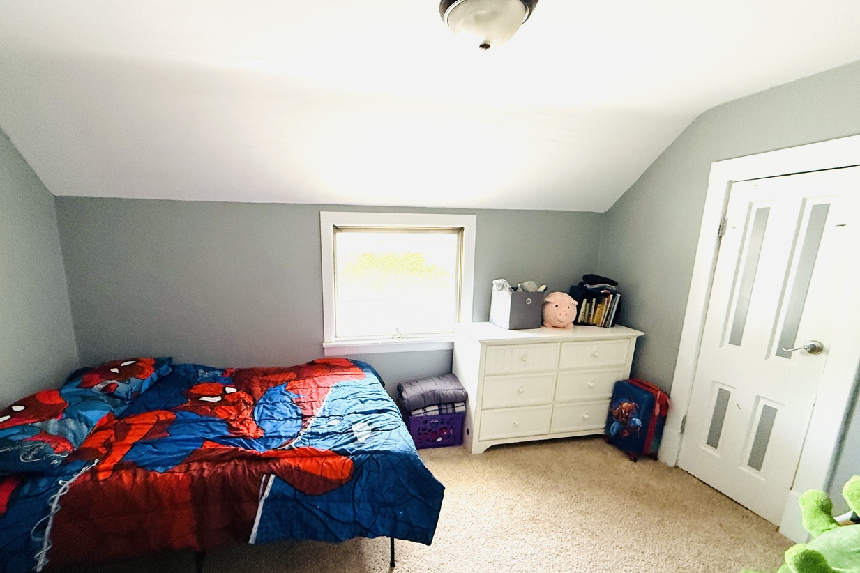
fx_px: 406
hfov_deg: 93.0
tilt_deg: -12.4
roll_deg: -0.5
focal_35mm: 17
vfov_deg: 69.8
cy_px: 339
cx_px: 388
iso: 400
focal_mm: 2.22
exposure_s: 1/97
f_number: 2.2
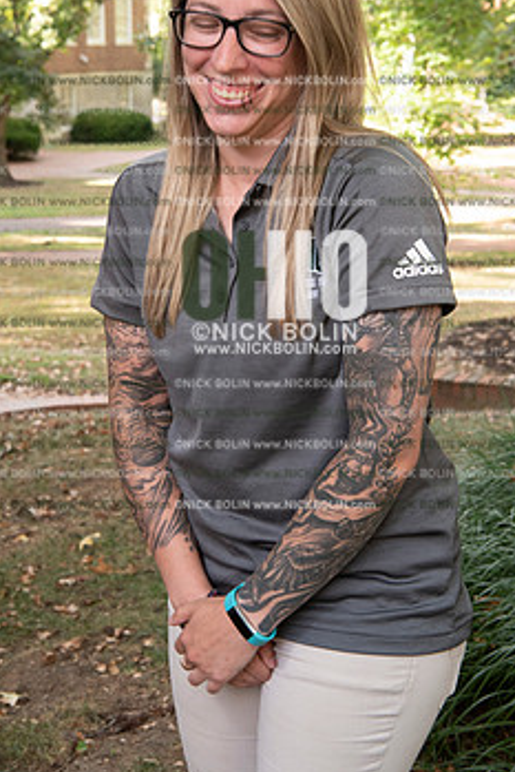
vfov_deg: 30.0
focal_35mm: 67
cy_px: 292
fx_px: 1436
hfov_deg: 20.3
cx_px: 274
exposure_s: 1/100
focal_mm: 52
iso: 800
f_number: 8
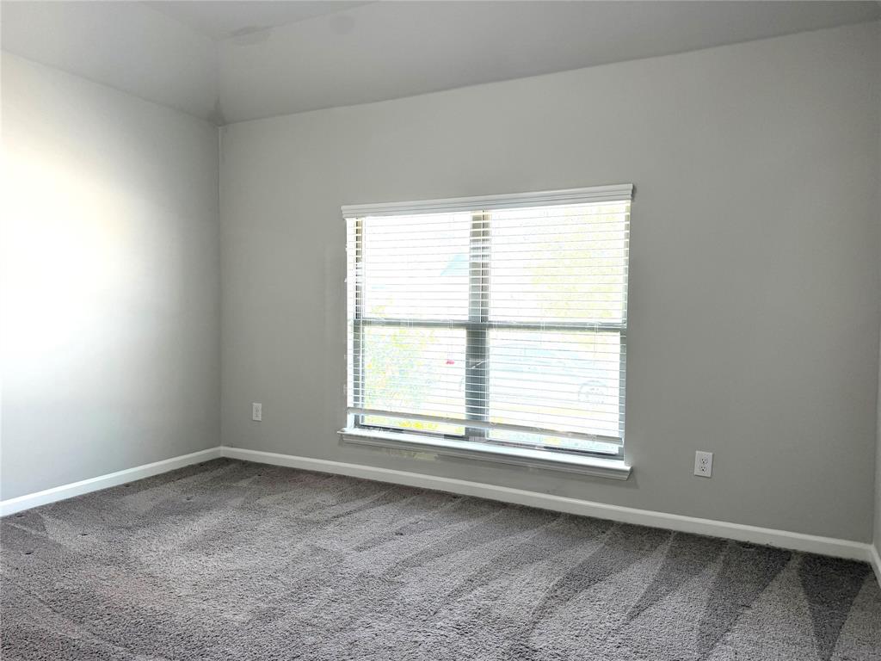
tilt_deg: -3.1
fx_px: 611
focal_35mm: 24
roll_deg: -0.8
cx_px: 440
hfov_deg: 71.6
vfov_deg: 56.8
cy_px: 330
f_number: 1.78
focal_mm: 6.76
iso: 100
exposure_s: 1/194
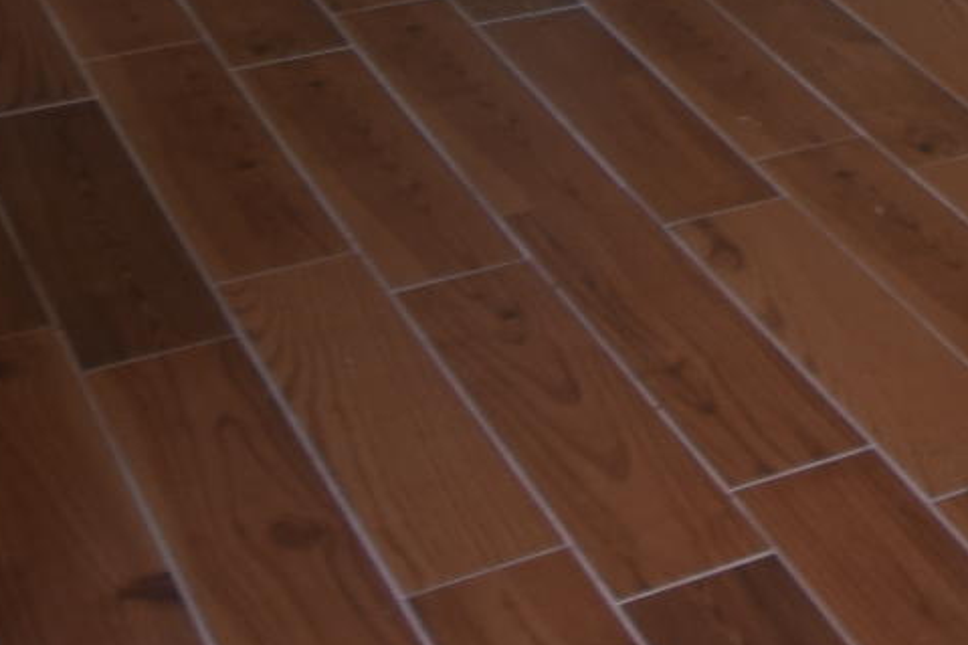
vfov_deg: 12.0
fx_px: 2527
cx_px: 1352
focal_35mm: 94
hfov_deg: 19.5
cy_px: -851
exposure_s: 1/15
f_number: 4
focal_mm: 10
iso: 100
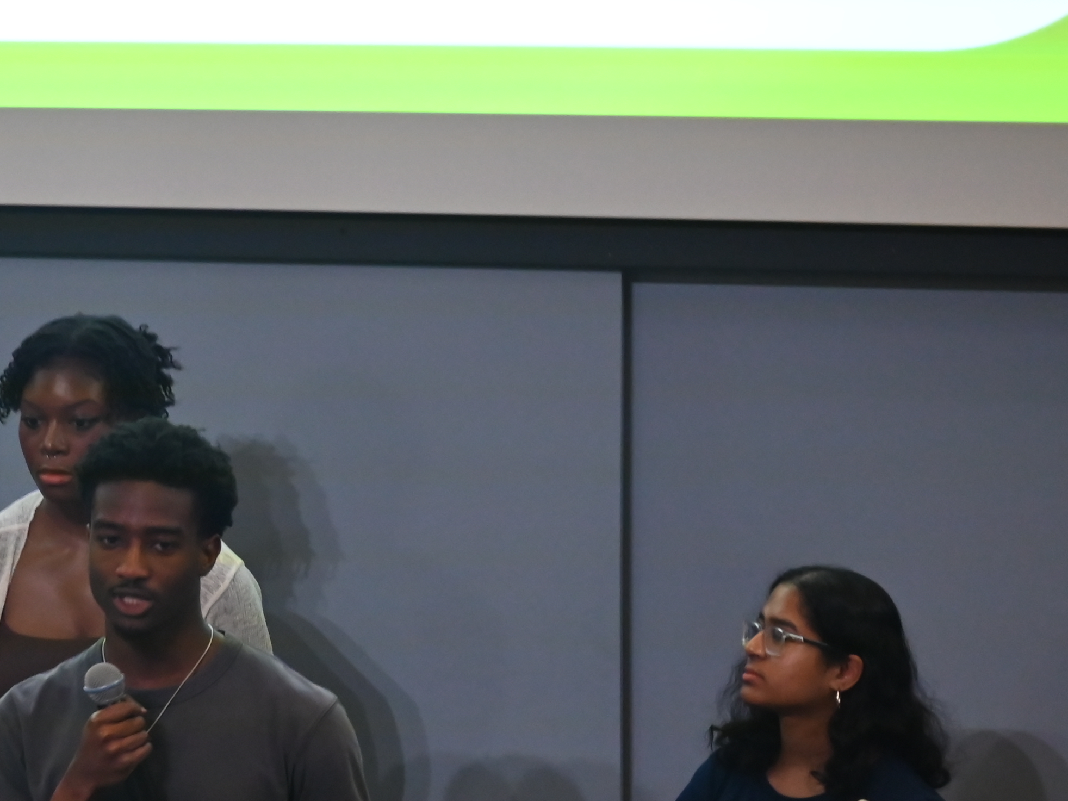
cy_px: 774
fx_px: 6818
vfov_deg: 6.7
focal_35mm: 221
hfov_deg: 8.9
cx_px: -193
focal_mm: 75
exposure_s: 1/125
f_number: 2.8
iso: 1800
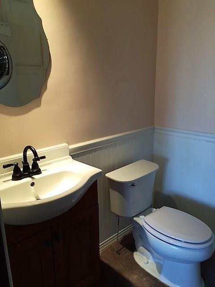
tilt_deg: -14.0
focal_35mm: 29
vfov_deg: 61.7
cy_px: 144
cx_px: 108
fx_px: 240
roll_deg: +1.2
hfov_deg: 48.2
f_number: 2.2
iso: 64
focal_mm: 4.15
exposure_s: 1/30
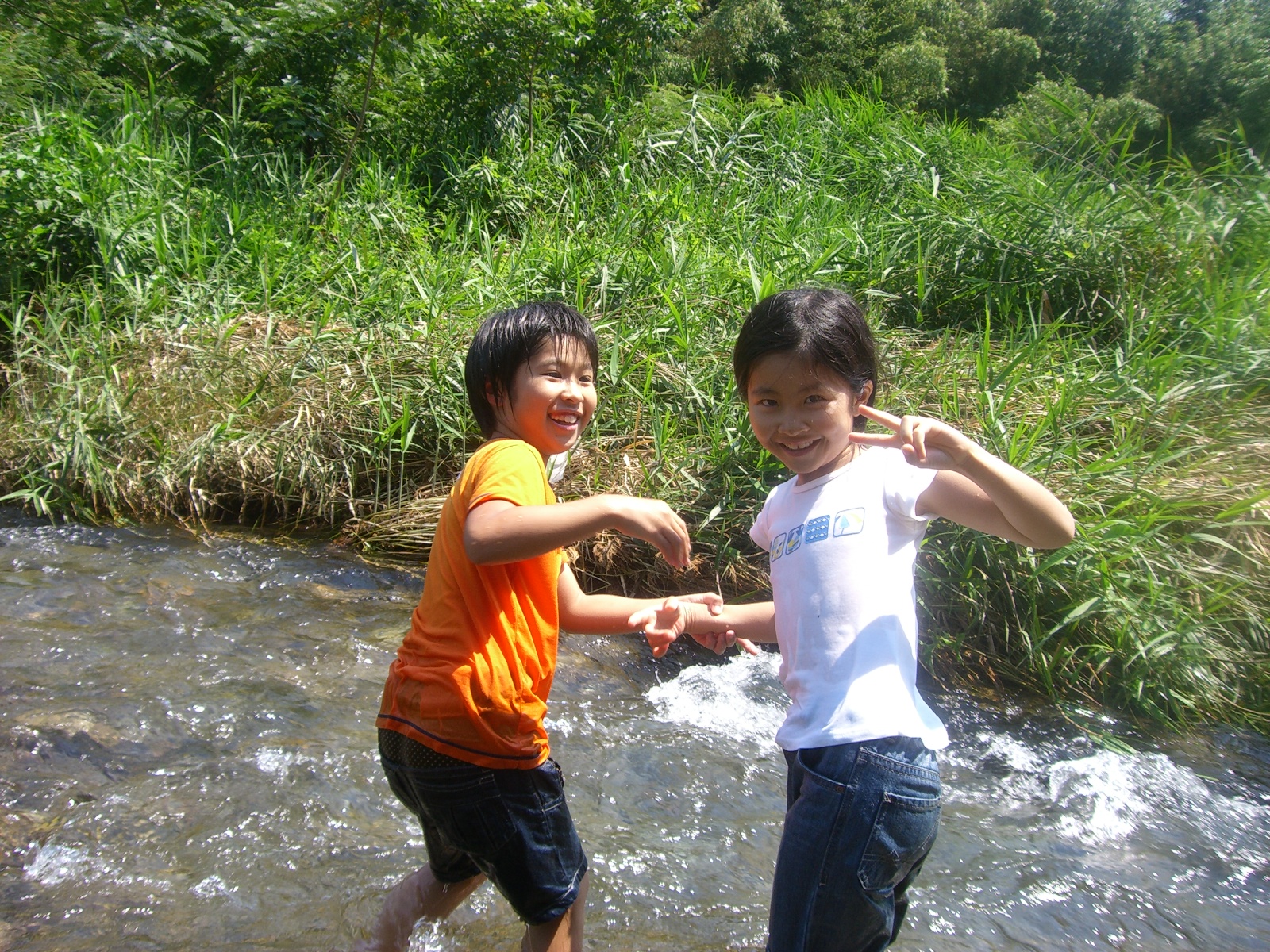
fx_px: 1394
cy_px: 476
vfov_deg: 37.7
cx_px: 635
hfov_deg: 49.0
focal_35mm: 38
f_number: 4.3
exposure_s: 1/200
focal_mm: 6.2
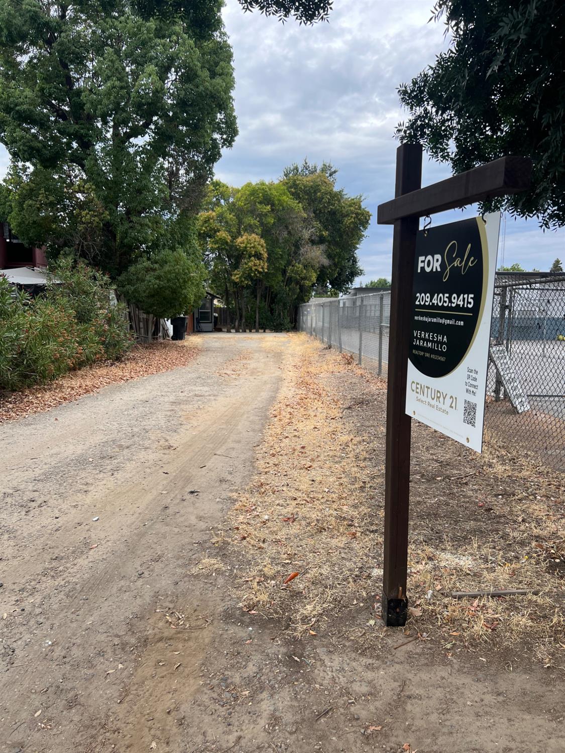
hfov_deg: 53.1
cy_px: 376
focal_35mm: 26
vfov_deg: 67.3
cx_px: 282
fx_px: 566
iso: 50
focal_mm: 5.7
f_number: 1.5
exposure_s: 1/1159
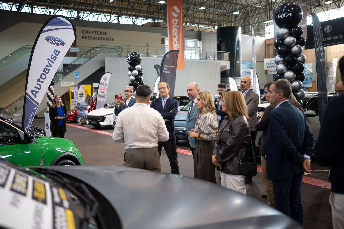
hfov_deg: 53.3
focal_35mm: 36
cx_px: 168
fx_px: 343
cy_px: 113
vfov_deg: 37.0
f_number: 1.4
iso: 250
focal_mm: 35
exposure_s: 1/125
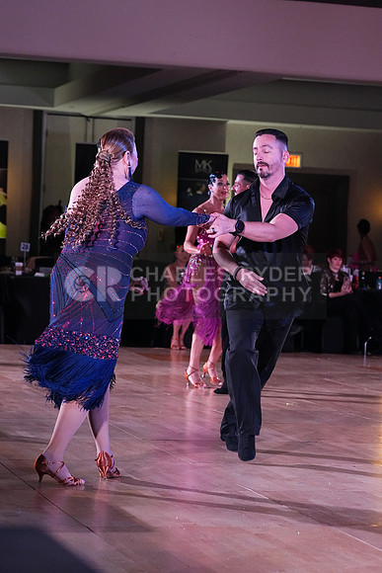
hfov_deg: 13.8
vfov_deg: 20.6
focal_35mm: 99
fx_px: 1575
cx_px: 191
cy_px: 286
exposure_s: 1/320
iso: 8000
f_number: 5.6
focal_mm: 99
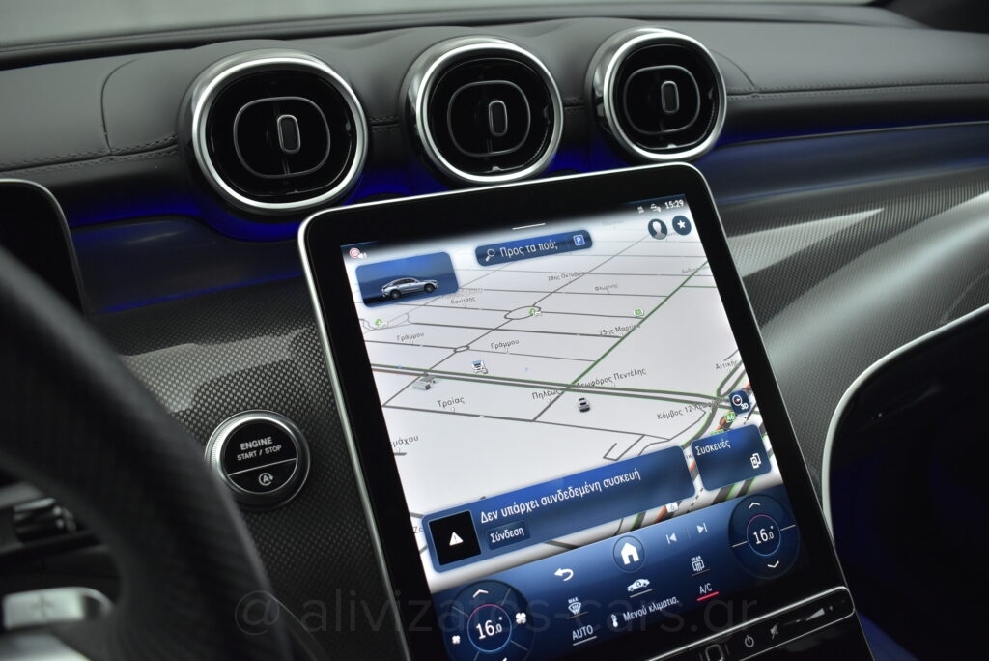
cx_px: 494
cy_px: 330
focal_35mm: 33
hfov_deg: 57.2
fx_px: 907
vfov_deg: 40.0
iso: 1600
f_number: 3.8
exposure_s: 1/100
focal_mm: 22
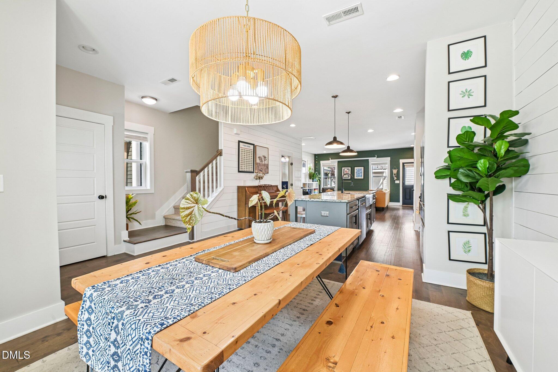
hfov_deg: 104.3
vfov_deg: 81.2
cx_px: 279
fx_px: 217
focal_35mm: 14
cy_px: 186
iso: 200
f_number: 9
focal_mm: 14
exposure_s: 1/25
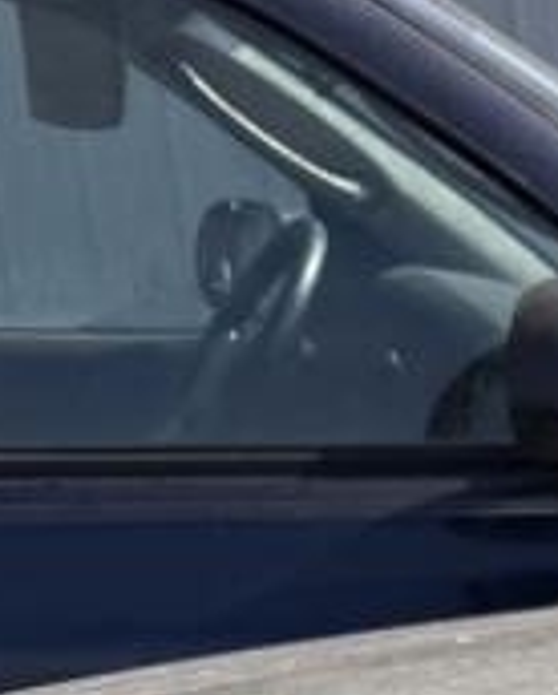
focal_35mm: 174
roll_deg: -1.9
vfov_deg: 9.4
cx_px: 2171
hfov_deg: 7.0
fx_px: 3586
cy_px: 1863
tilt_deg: -21.4
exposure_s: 1/3584
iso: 80
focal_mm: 6.76
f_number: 1.78
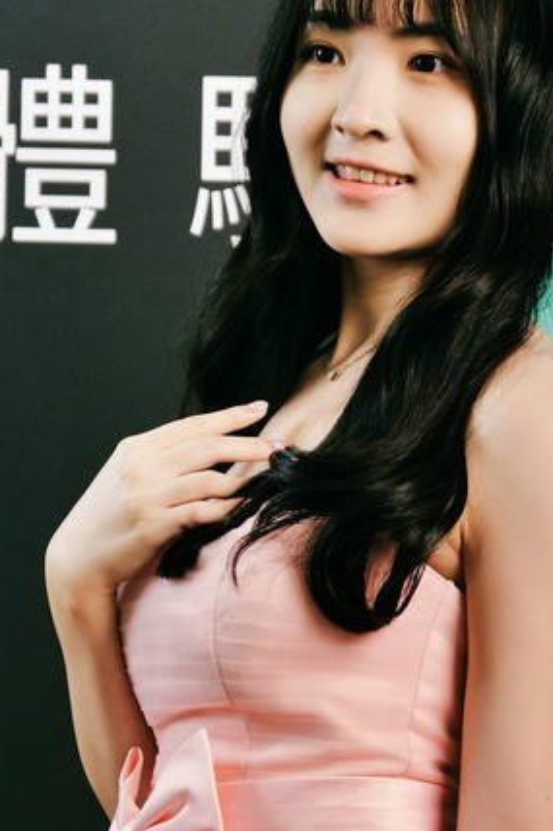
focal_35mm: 134
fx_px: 3090
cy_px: 713
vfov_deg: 15.2
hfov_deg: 10.2
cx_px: 373
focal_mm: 49
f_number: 6.2
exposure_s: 1/60
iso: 640
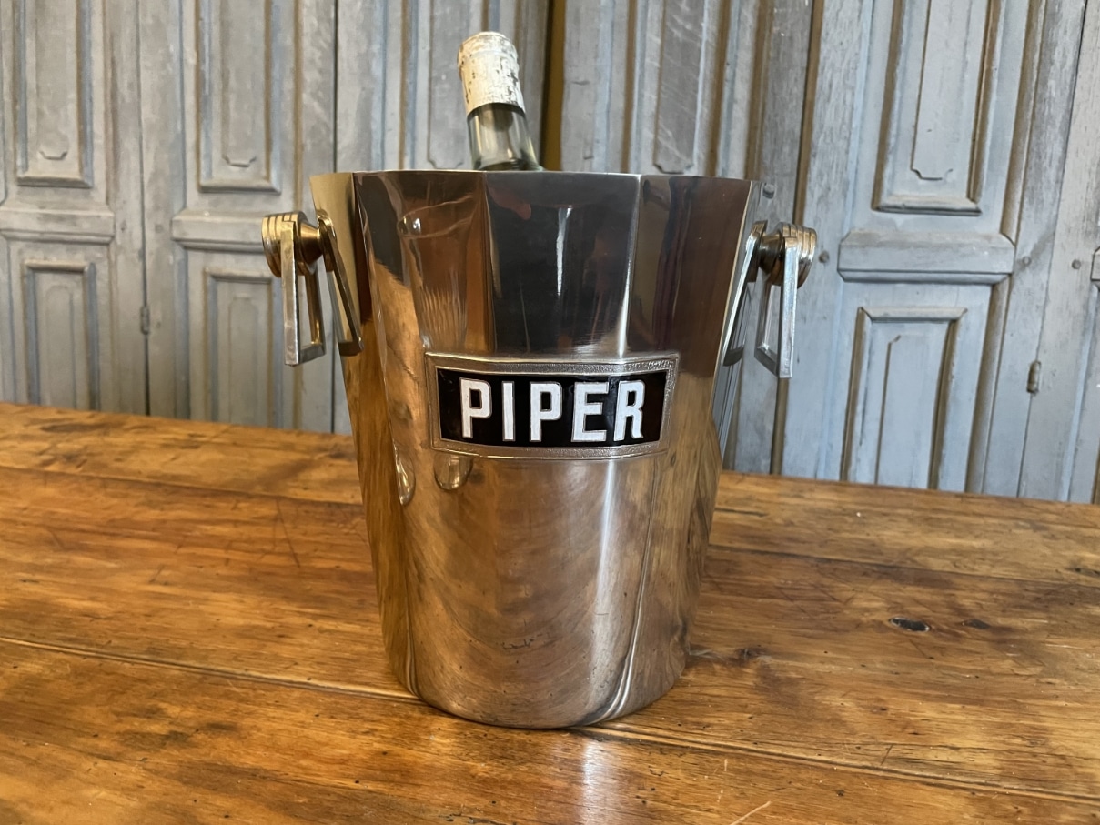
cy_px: 412
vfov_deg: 53.1
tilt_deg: -12.1
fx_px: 826
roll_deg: -1.7
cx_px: 550
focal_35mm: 26
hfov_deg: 67.3
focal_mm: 4.2
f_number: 1.6
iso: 500
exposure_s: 1/33
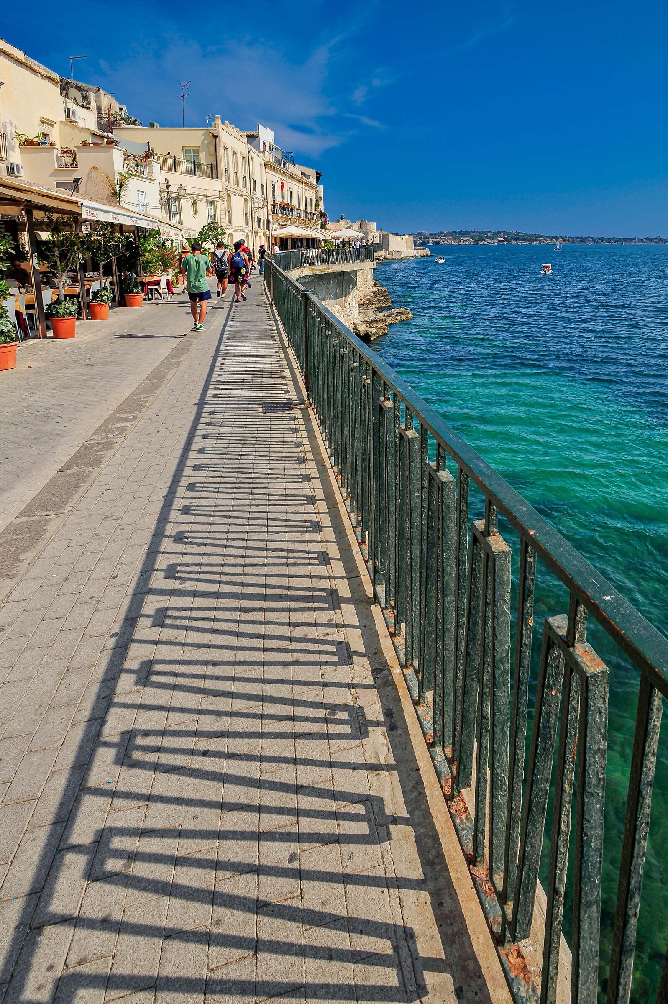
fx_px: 557
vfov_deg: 84.0
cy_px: 502
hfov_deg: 61.9
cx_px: 334
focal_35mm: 20
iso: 200
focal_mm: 20
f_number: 14
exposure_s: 1/200
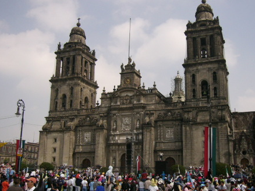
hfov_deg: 46.7
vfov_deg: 35.9
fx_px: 295
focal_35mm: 40
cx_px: 143
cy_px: 105
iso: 100
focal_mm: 5.8
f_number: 8
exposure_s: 1/320
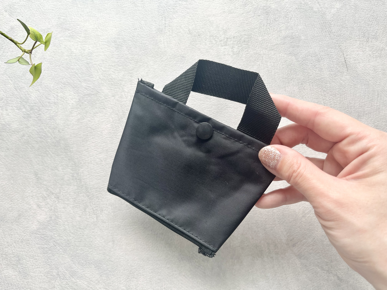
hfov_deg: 67.3
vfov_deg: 53.1
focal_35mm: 26
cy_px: 145
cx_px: 194
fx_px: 291
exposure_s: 1/122
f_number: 1.6
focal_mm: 5.1
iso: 64
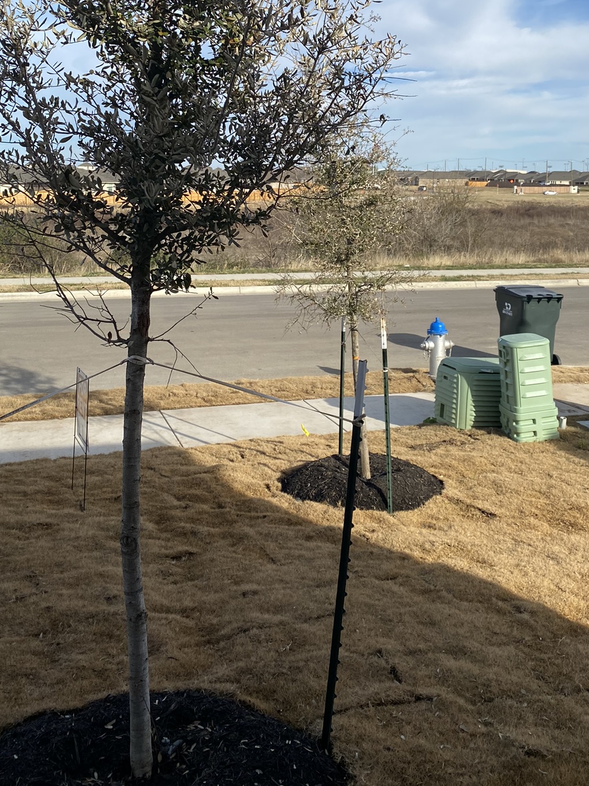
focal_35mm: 39
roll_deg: -0.5
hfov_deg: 36.8
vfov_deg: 46.5
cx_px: 304
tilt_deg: -1.4
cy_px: 218
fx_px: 885
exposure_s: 1/2625
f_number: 1.8
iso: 32
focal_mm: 4.25
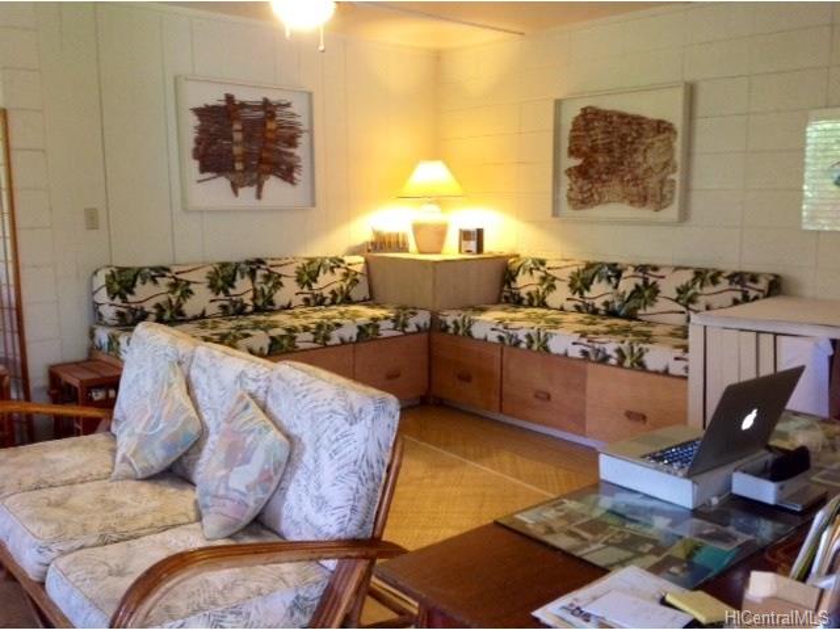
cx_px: 420
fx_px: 849
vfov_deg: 40.7
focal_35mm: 35
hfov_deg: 52.6
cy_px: 315
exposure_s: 1/15
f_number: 2.4
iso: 160
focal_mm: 4.28
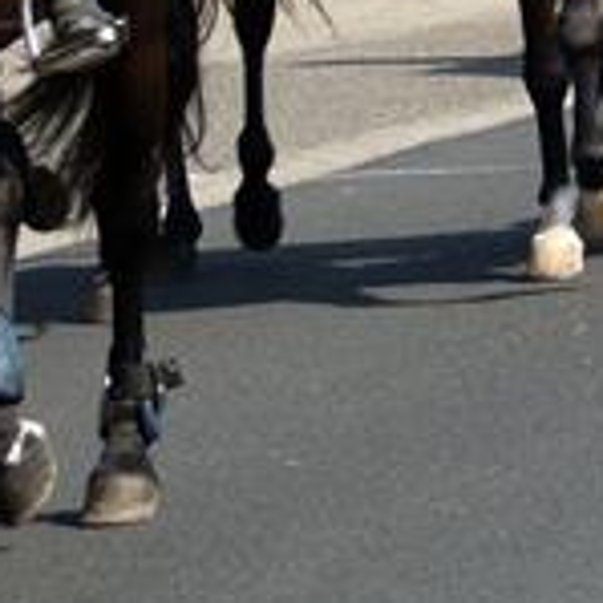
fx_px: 8120
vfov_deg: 4.2
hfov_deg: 4.2
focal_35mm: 412
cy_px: -328
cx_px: 623
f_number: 7.1
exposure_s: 1/200
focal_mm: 60
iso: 100
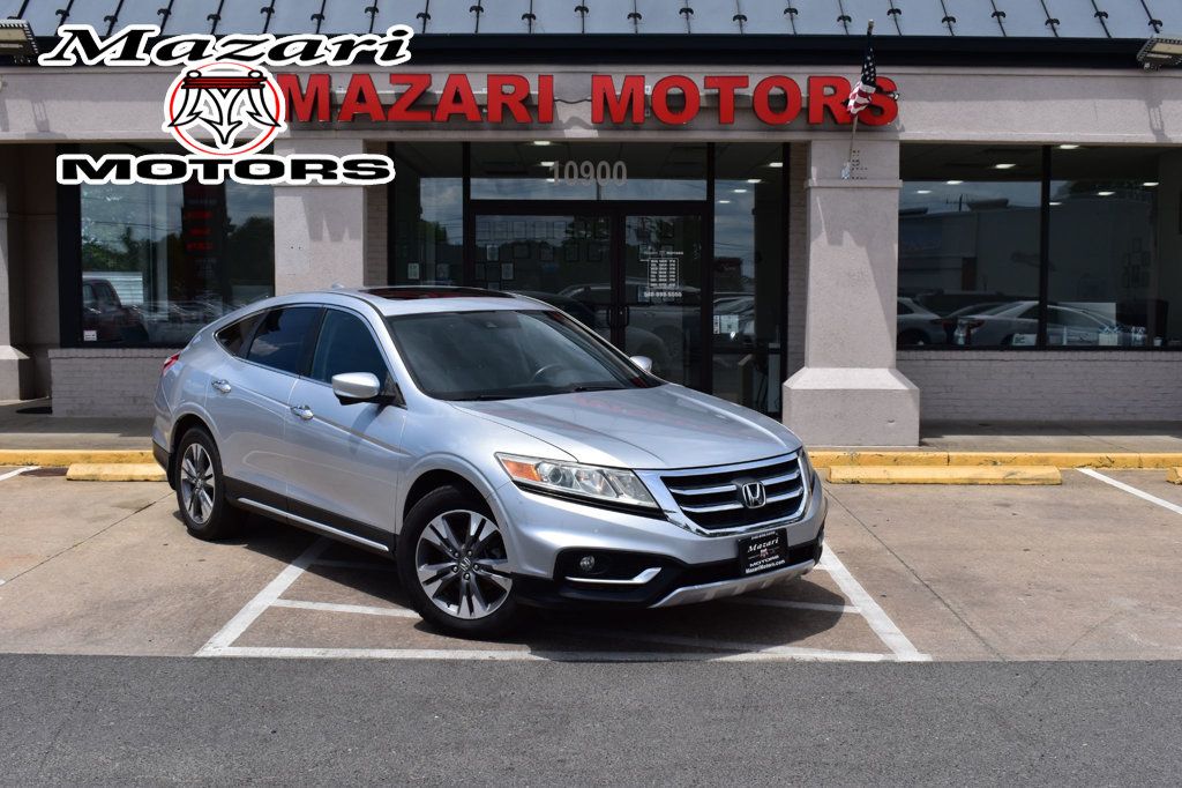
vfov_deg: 33.0
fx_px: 1329
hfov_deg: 47.9
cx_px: 591
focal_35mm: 40
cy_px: 394
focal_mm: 27
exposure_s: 1/500
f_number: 11
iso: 250
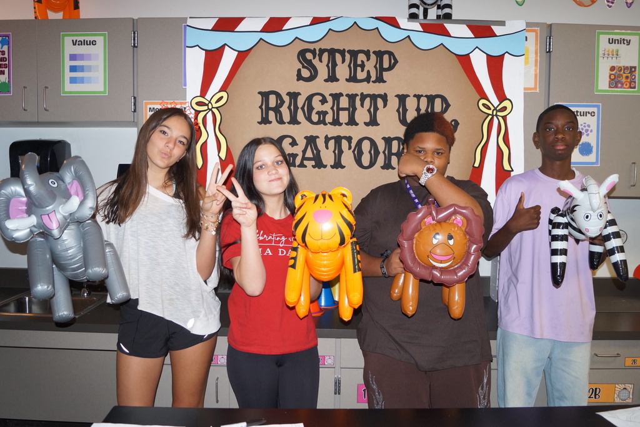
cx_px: 320
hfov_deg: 61.9
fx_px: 533
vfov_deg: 43.6
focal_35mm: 30
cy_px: 214
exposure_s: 1/60
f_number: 3.5
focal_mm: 20
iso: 640
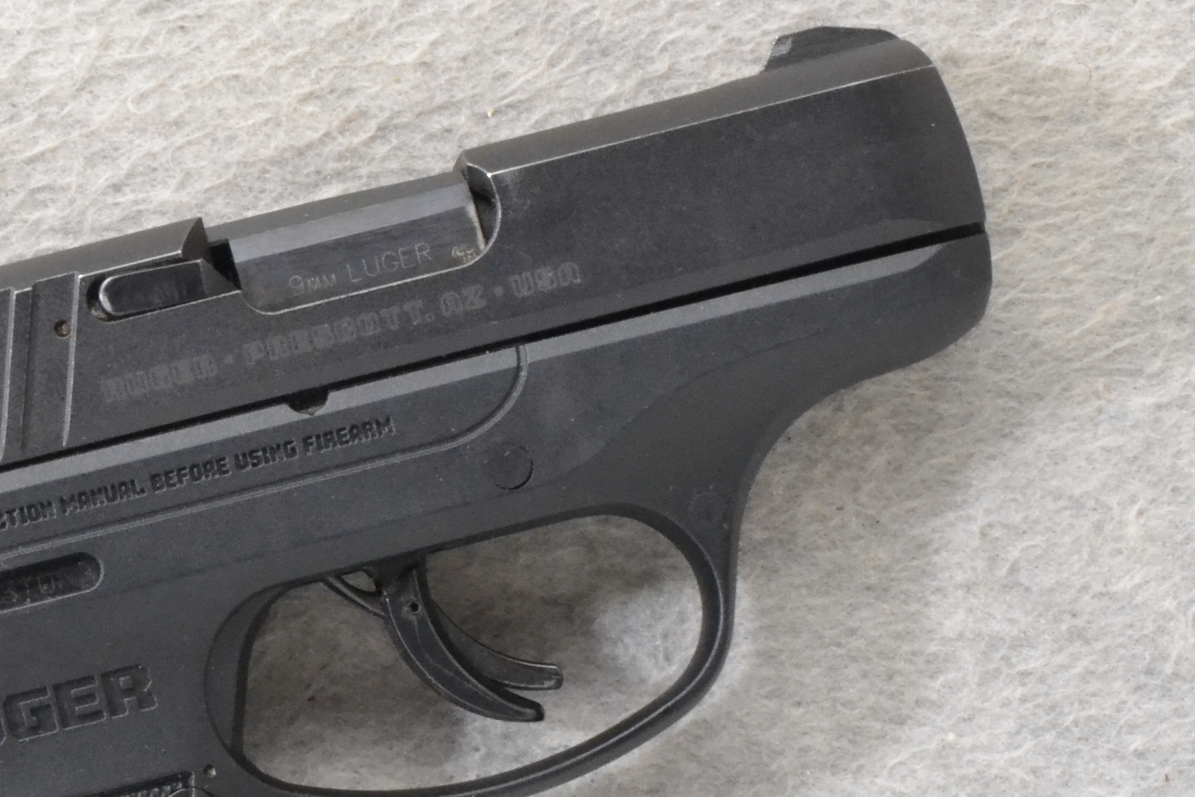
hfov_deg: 13.9
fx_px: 4879
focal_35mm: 147
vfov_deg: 9.3
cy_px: 685
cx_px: 239
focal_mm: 46
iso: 3200
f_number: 20
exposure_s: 1/160
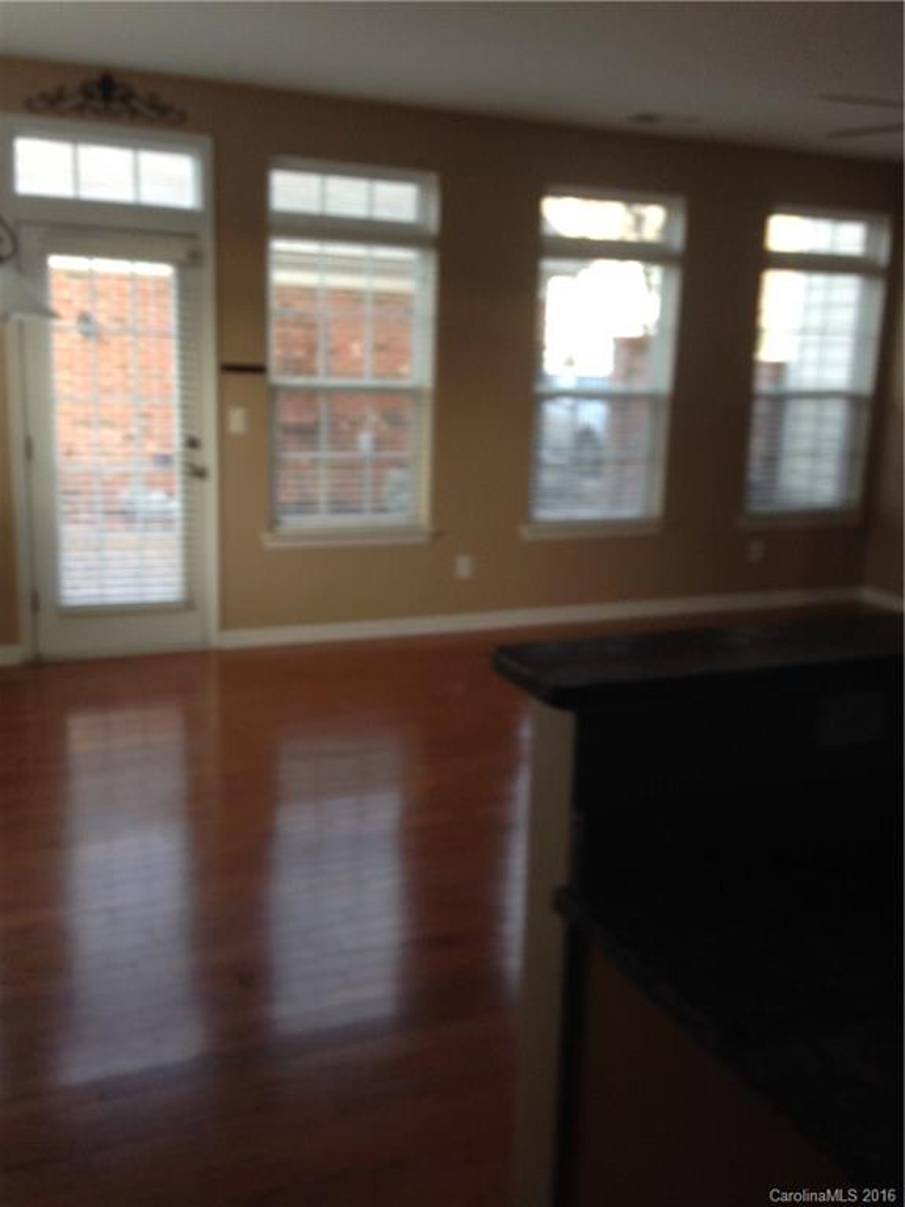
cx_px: 452
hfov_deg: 42.9
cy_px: 604
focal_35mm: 33
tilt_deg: -12.3
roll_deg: -2.6
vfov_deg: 55.4
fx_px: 1150
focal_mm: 4.12
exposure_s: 1/20
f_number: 2.4
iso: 64
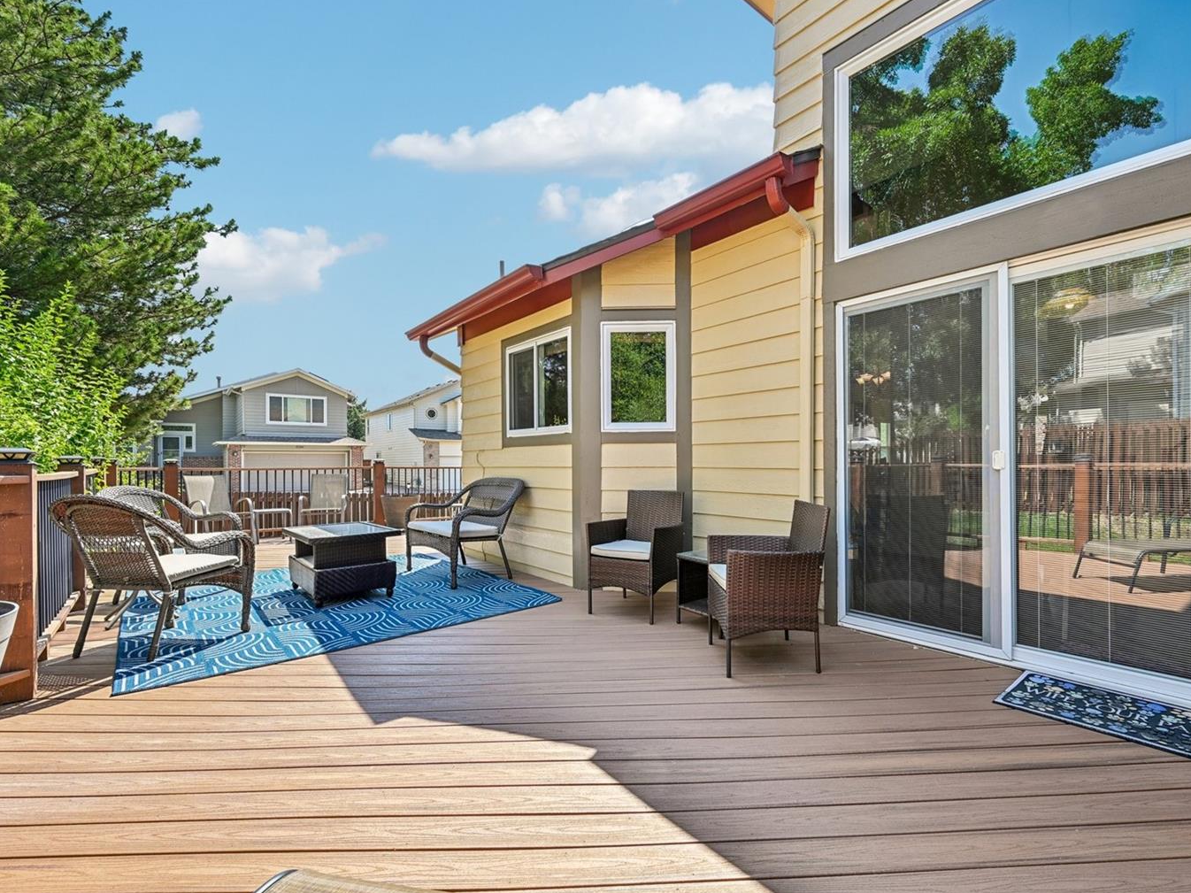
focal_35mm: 16
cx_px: 650
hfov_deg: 94.2
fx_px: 550
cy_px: 456
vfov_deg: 78.1
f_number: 10
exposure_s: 1/25
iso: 64
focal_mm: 14
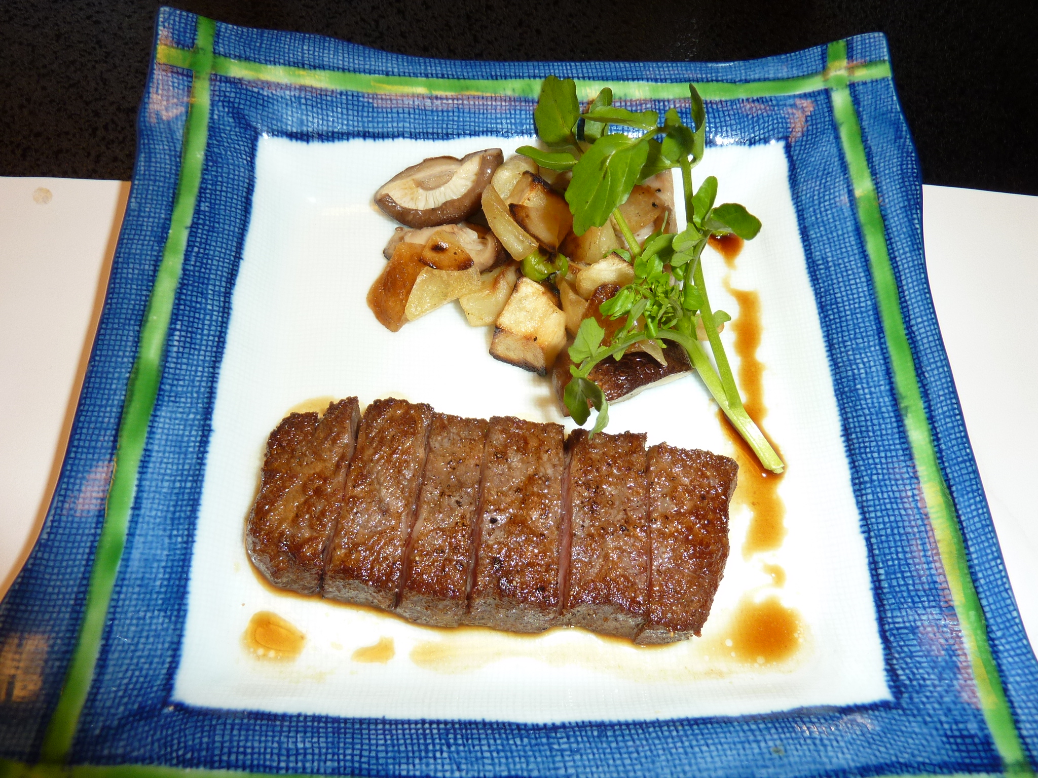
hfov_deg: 69.4
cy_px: 389
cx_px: 519
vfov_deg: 54.9
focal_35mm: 25
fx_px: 750
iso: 100
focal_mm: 4.1
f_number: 3.3
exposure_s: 1/30
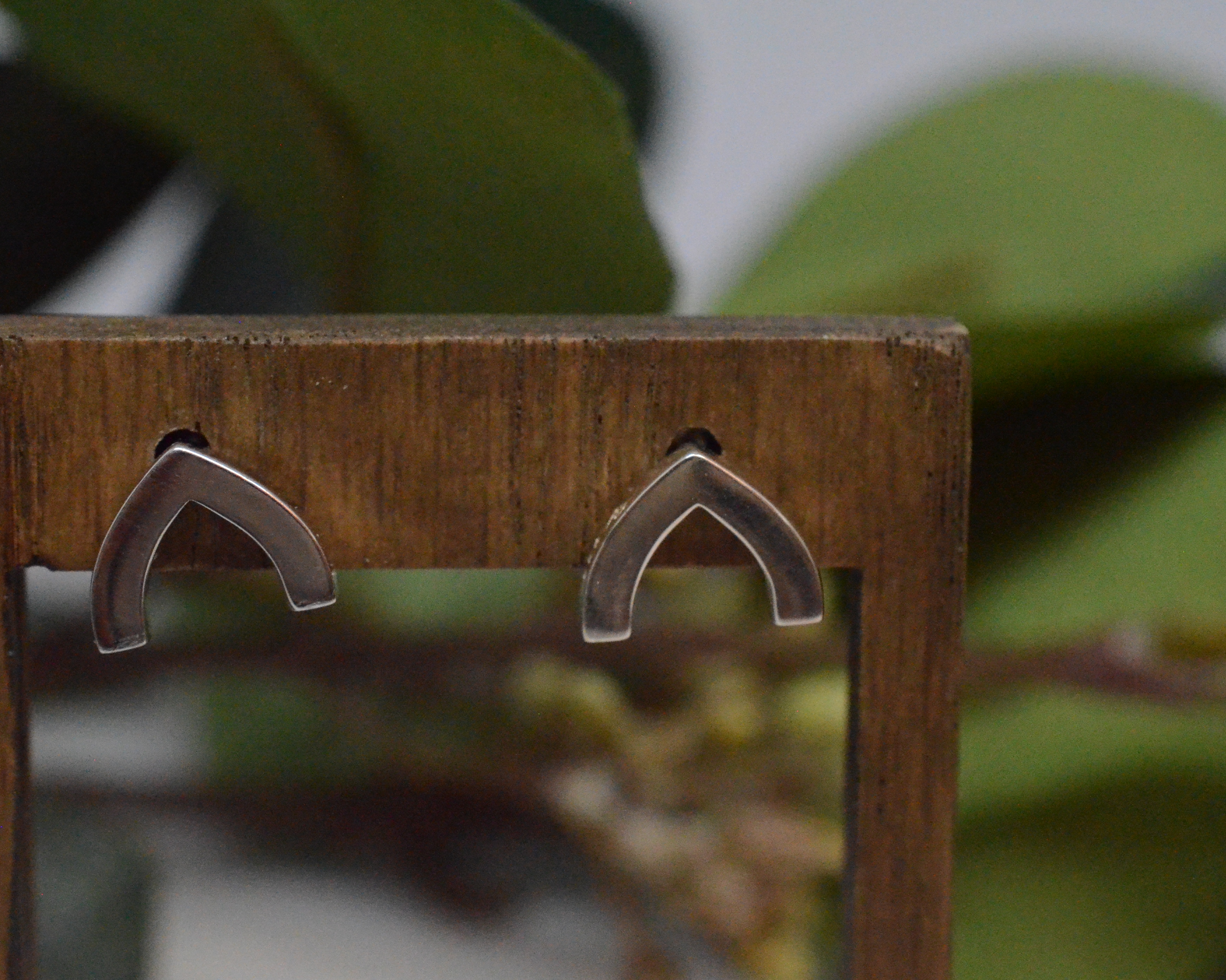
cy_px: 535
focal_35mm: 79
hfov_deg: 24.1
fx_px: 2866
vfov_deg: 19.4
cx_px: 562
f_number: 8
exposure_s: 1/1250
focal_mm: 40
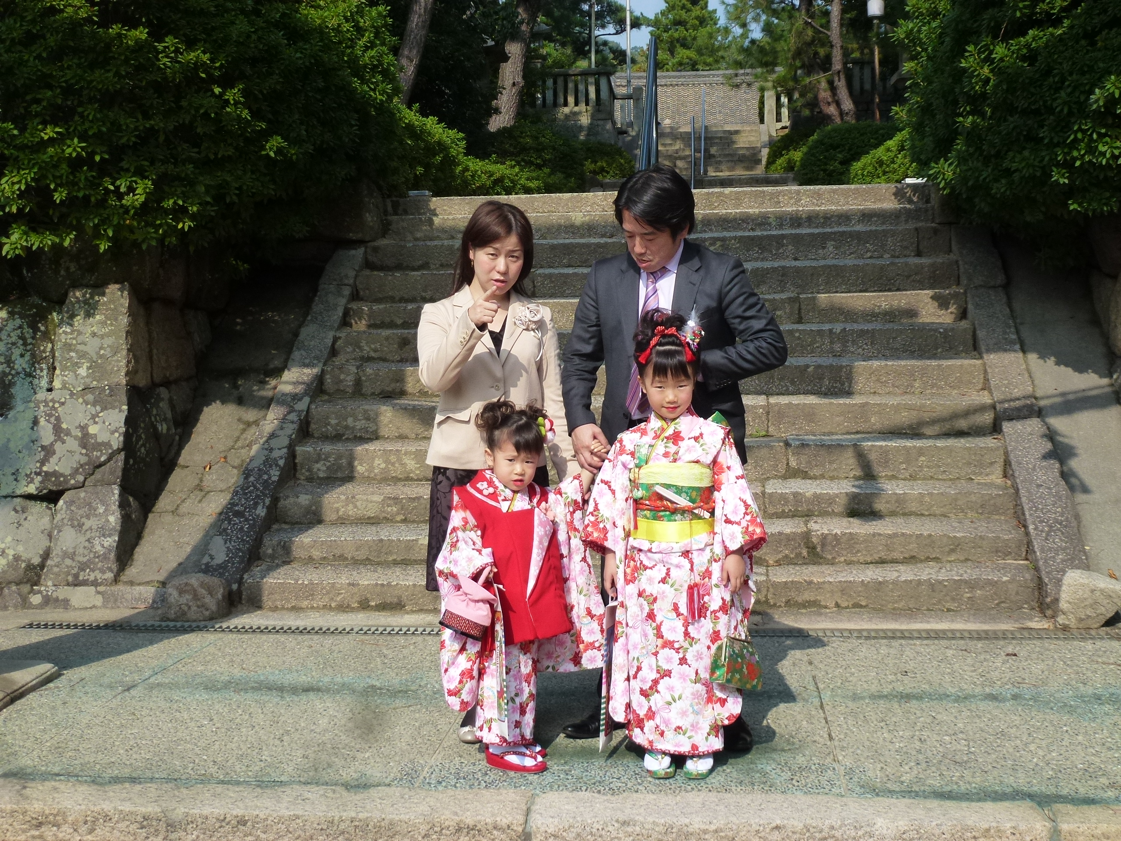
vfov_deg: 35.1
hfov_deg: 45.8
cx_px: 560
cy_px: 420
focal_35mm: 41
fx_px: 1328
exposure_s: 1/1000
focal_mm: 7.4
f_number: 3.9
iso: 160
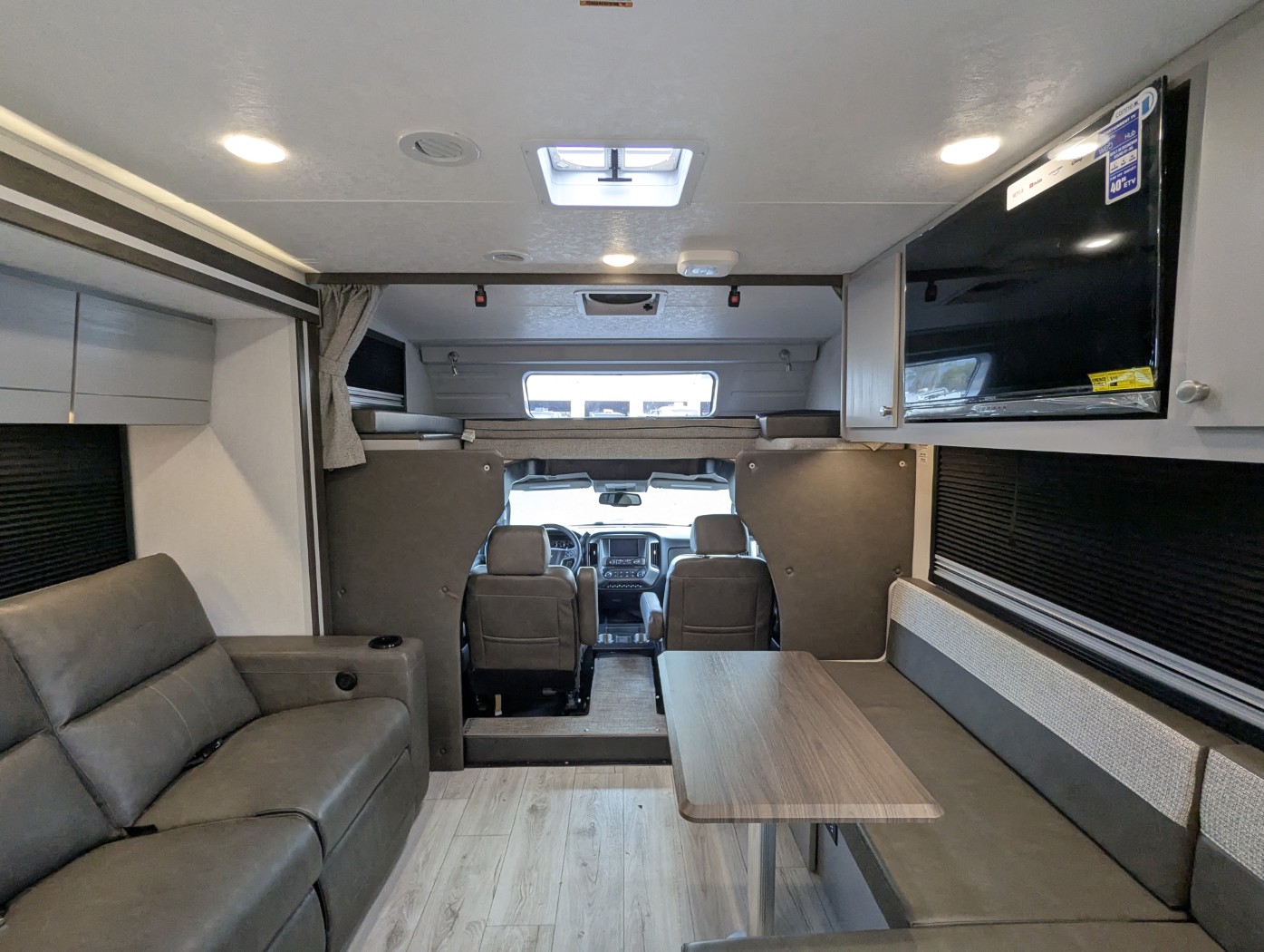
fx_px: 585
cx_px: 632
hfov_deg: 94.4
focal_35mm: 16
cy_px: 476
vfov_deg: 78.2
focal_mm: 2.35
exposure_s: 1/126
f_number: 2.2
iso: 198
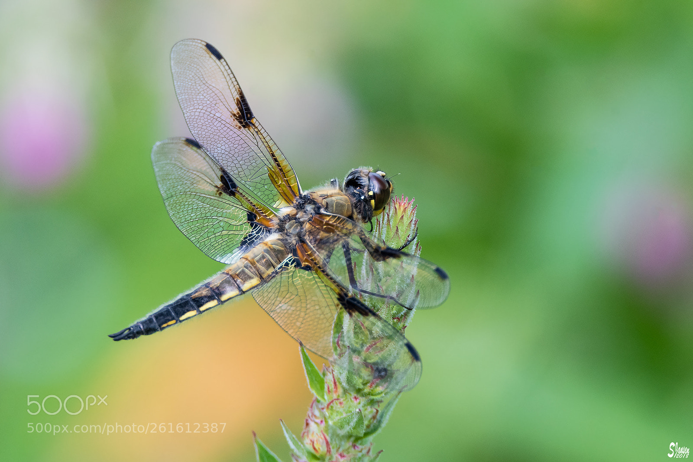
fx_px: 17320
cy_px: 231
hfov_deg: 2.3
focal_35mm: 900
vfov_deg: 1.5
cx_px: 346
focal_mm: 600
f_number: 11
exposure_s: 1/320
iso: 800
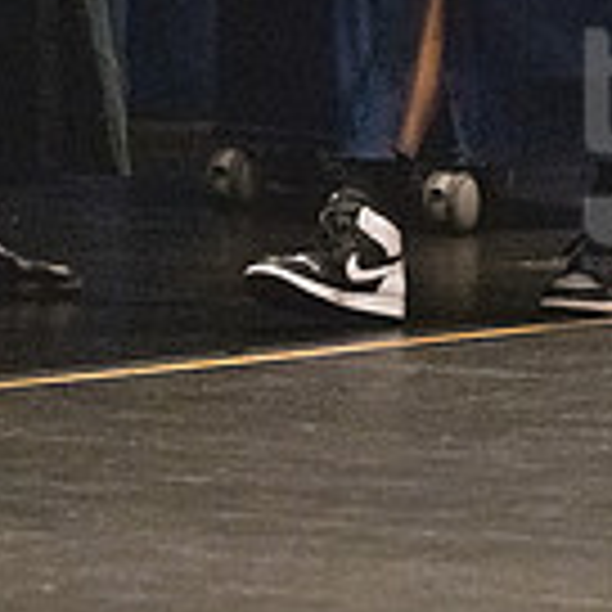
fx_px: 11341
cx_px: 196
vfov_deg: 3.1
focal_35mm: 567
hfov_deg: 3.1
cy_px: -338
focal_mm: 135
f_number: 3.2
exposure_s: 1/400
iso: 10000
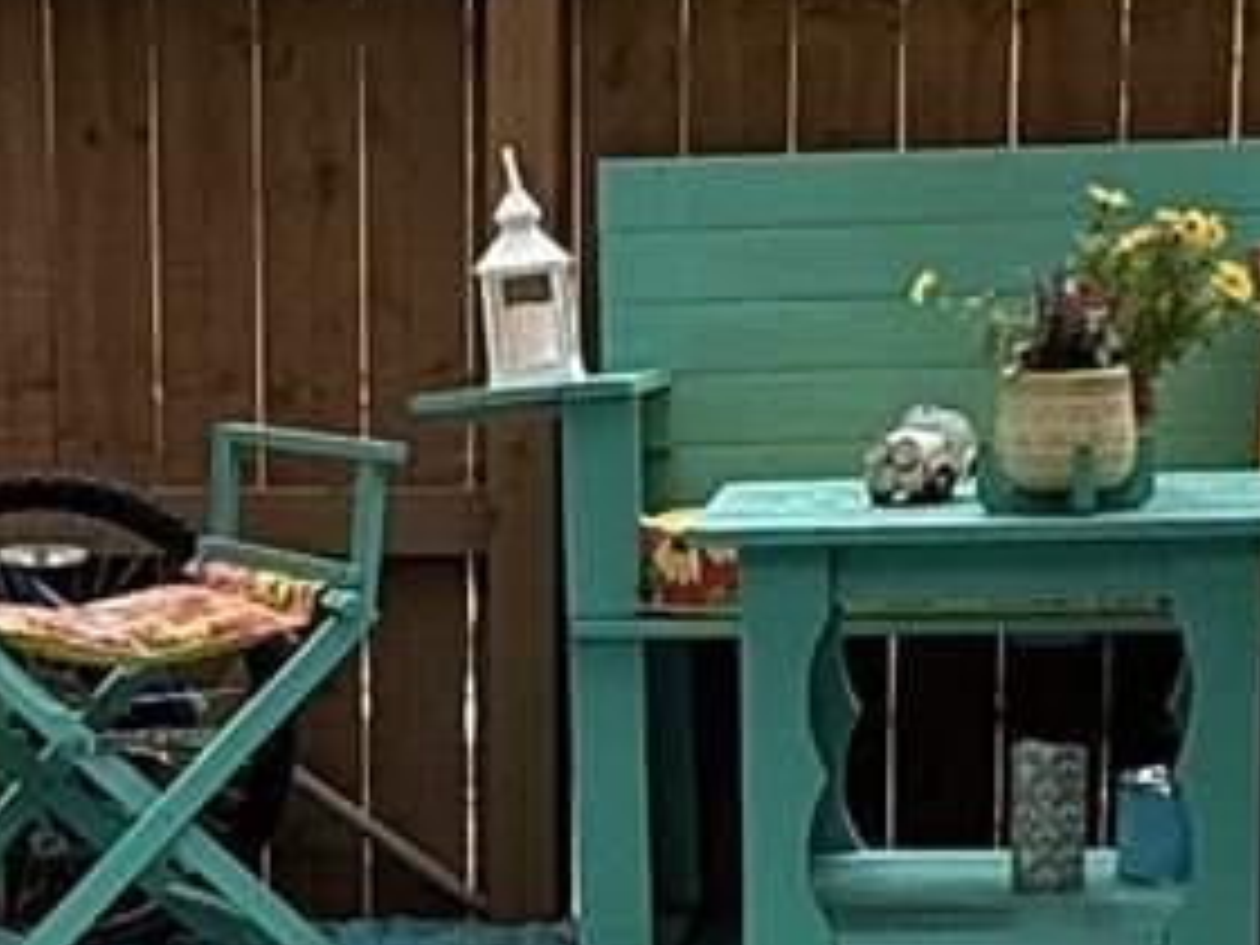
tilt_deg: -12.4
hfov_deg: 17.1
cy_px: 1233
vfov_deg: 12.5
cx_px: 418
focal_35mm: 115
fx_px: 4186
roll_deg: +0.0
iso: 50
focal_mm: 2.22
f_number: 2.2
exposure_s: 1/124
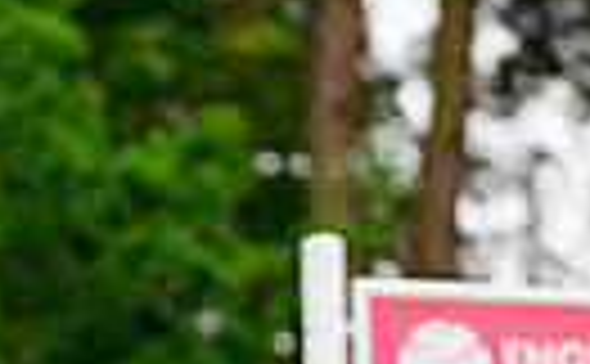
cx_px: -146
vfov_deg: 3.3
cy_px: 640
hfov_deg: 5.3
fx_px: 6332
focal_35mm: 395
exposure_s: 1/3200
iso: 1000
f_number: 2.8
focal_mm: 83
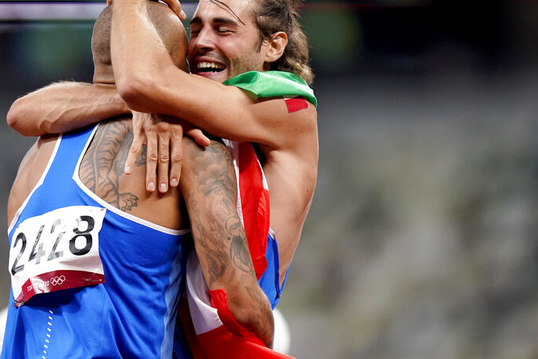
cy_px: 162
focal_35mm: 595
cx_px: 214
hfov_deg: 3.5
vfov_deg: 2.3
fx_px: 8893
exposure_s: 1/5000
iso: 4000
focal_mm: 400
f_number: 2.8
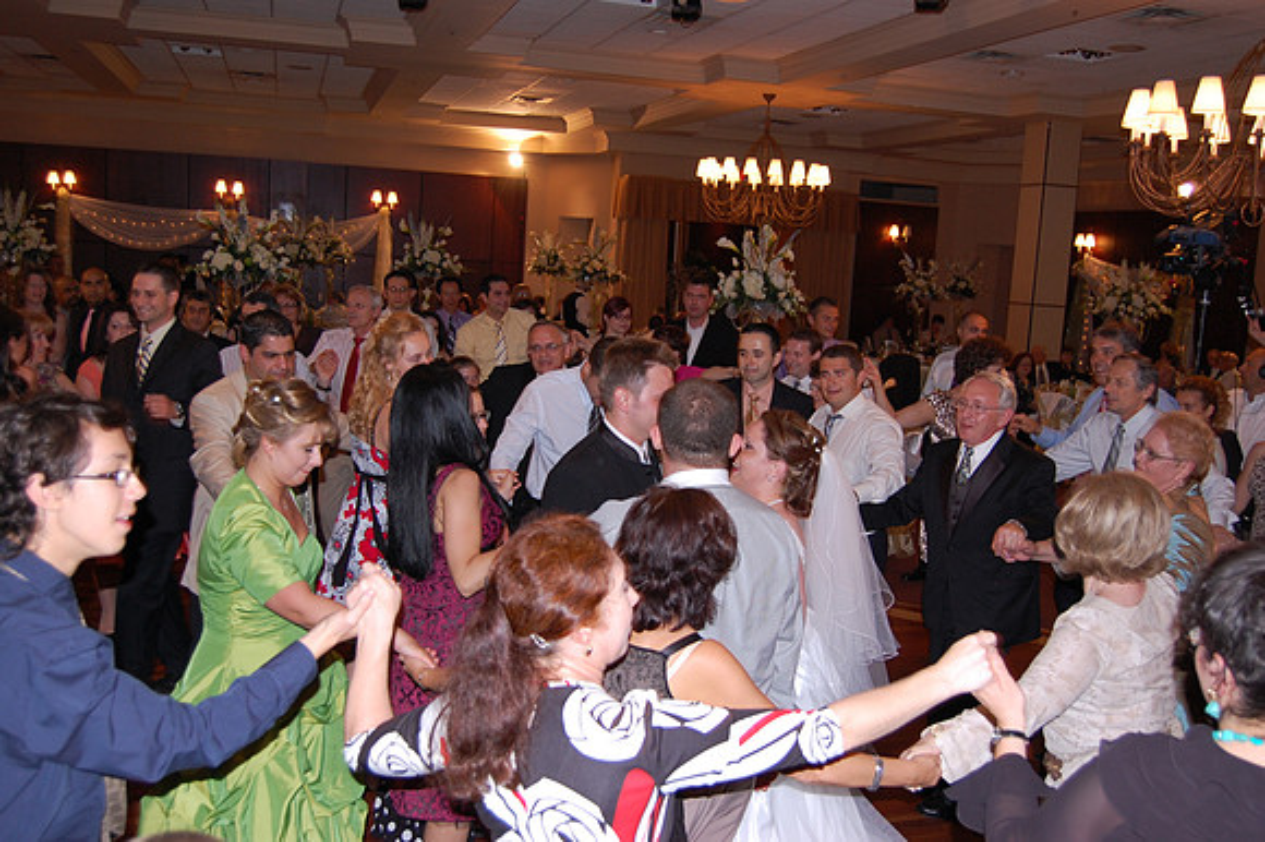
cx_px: 632
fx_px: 1212
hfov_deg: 55.1
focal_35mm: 34
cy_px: 421
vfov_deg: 38.3
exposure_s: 1/60
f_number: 3.8
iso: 400
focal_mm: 23
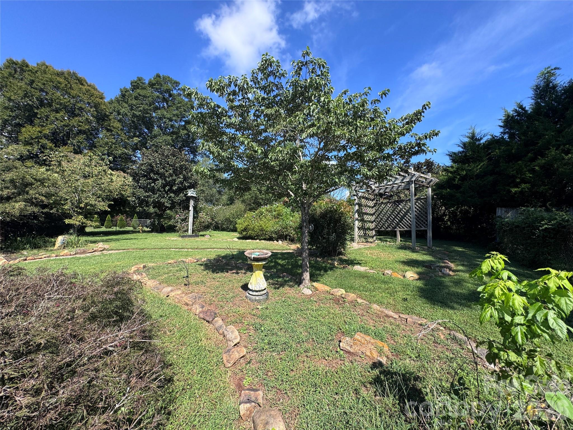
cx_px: 286
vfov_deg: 85.7
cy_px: 215
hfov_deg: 102.1
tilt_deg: +4.3
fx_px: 232
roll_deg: -1.2
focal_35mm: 14
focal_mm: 2.22
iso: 50
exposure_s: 1/899
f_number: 2.2
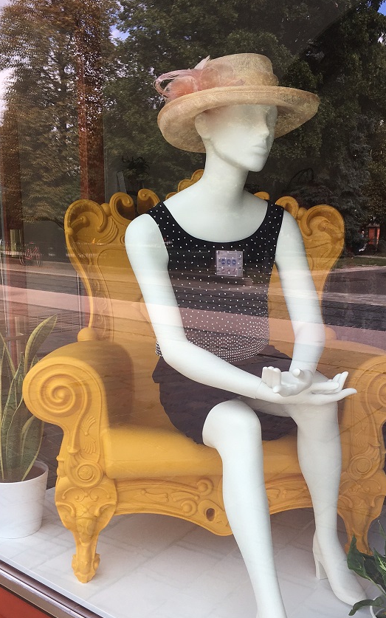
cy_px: 365
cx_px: 222
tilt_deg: -11.0
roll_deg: -1.0
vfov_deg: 52.5
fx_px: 623
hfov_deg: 34.4
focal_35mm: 37
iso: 25
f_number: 2.2
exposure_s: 1/223
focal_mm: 4.15
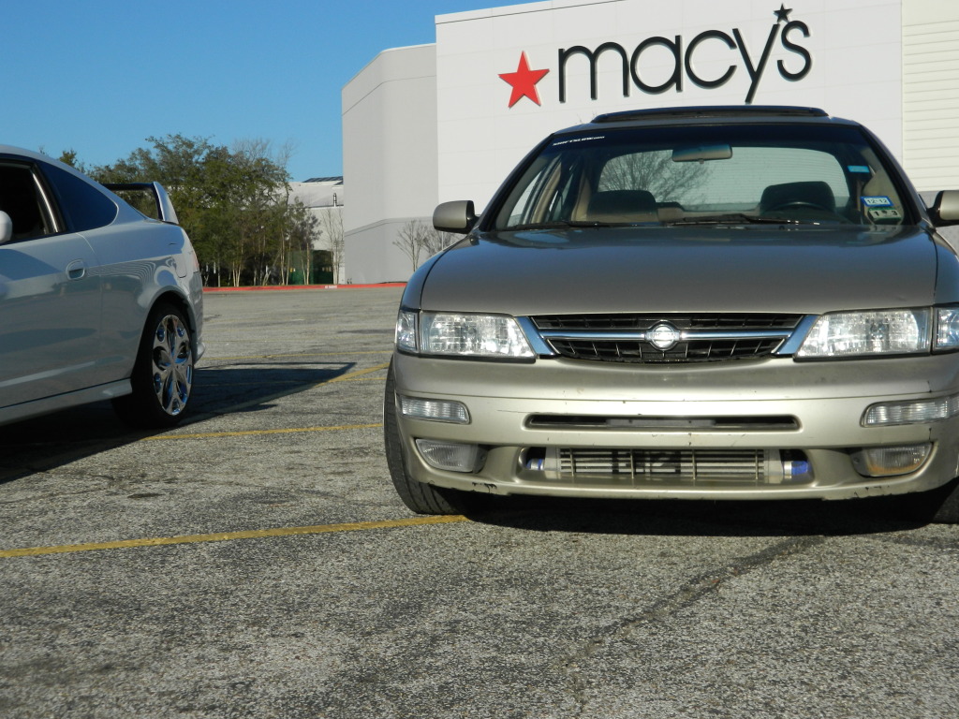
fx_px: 1579
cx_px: 480
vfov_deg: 25.7
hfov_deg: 33.8
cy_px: 360
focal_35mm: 57
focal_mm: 10.2
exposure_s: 1/160
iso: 80
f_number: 10.7
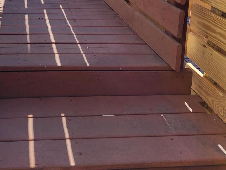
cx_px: 64
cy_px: -39
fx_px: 320
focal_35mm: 49
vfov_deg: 26.1
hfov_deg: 38.2
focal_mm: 6.4
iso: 12
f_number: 1.8
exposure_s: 1/788
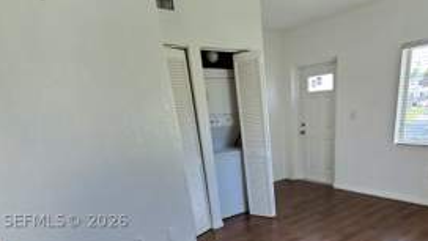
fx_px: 284
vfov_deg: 42.0
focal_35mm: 25
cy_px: 221
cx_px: 272
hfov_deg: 72.6
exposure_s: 1/59
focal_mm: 1.8
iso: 80
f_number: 2.2
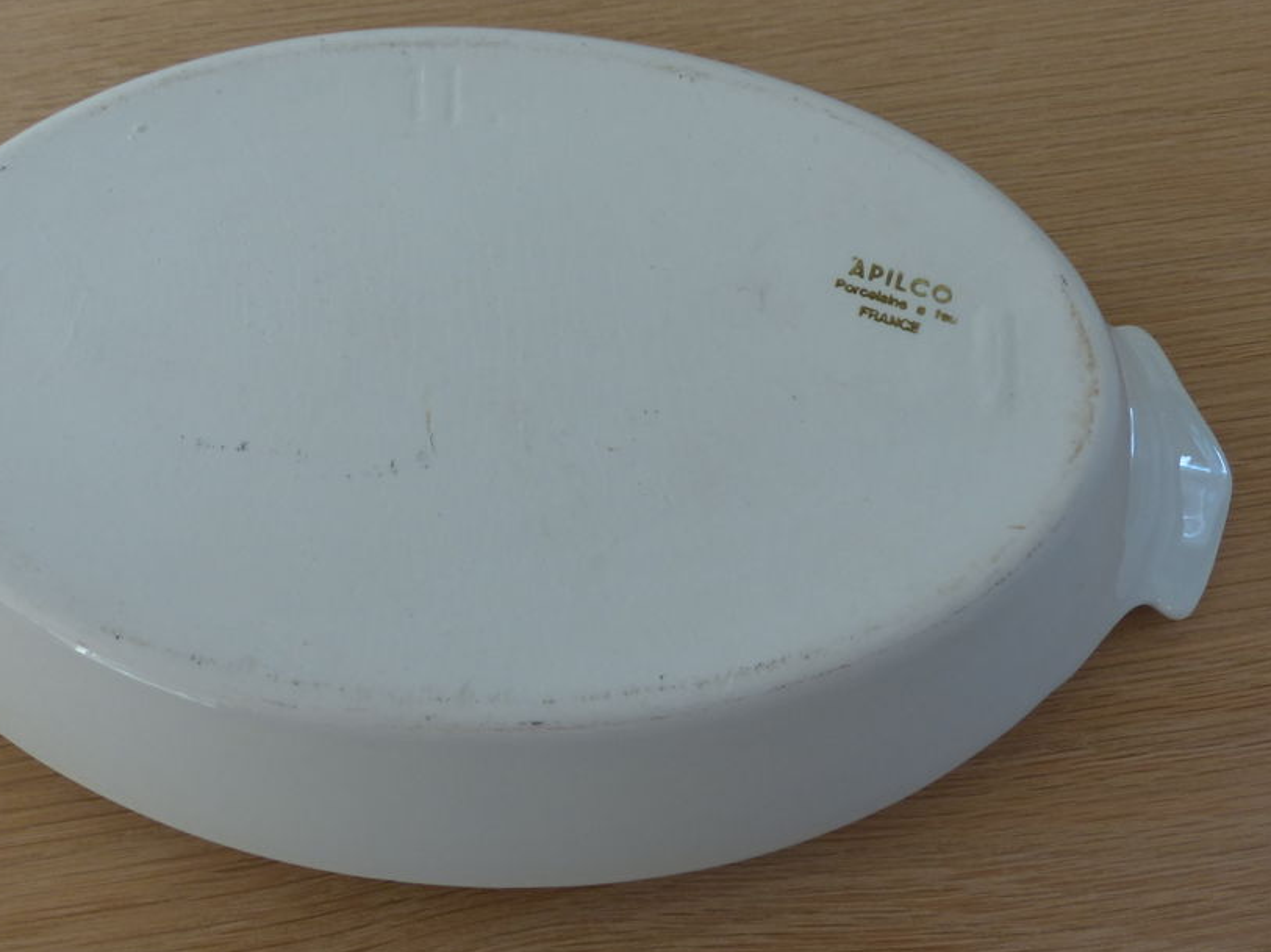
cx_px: 507
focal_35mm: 32
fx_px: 1174
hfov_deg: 56.4
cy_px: 456
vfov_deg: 44.1
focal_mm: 4.5
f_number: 2.8
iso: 125
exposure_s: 1/60
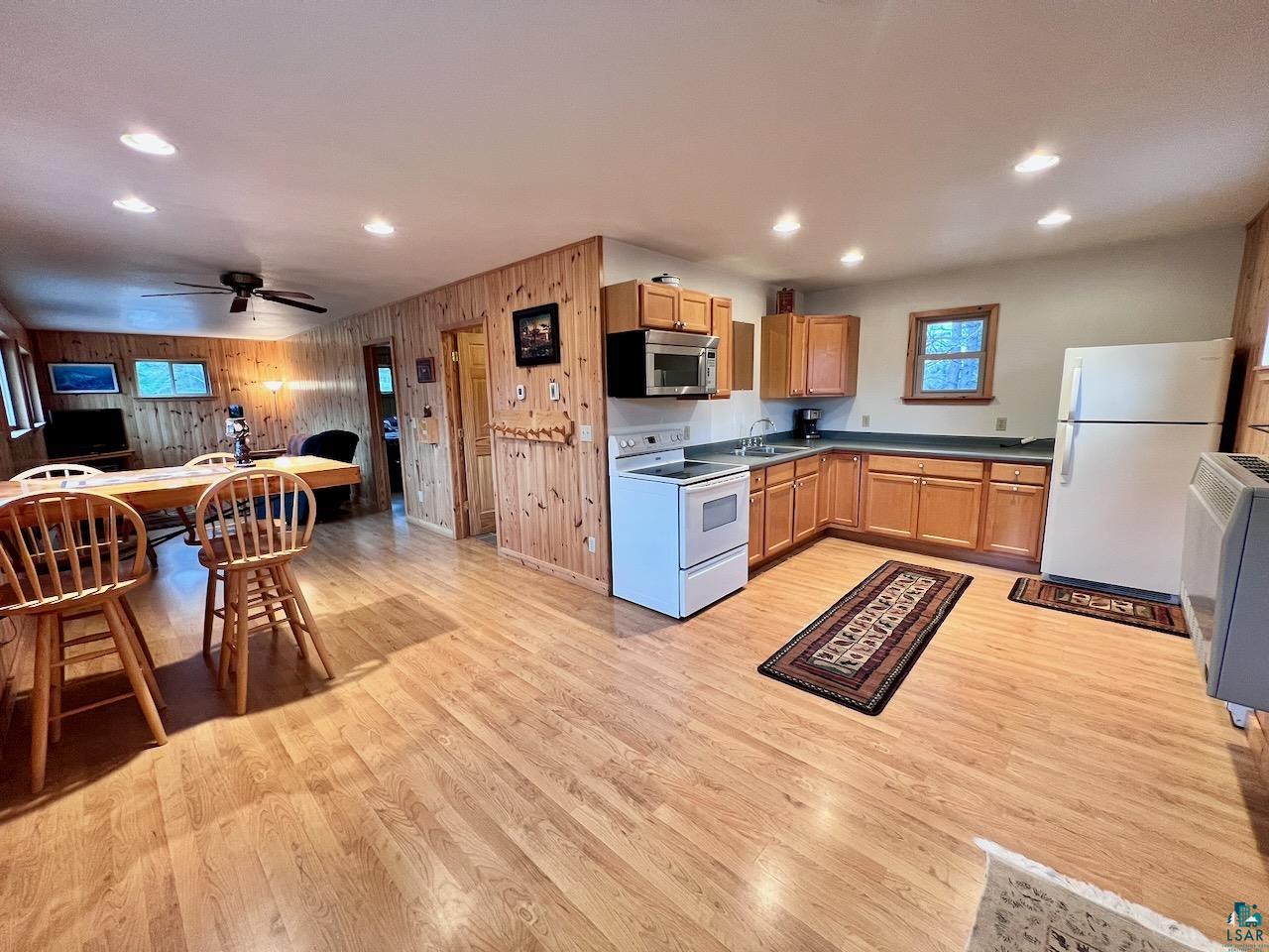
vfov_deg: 89.9
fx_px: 477
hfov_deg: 106.2
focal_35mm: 13
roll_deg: +1.4
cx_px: 634
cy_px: 476
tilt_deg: -10.0
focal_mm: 1.57
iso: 200
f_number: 1.8
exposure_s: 1/60
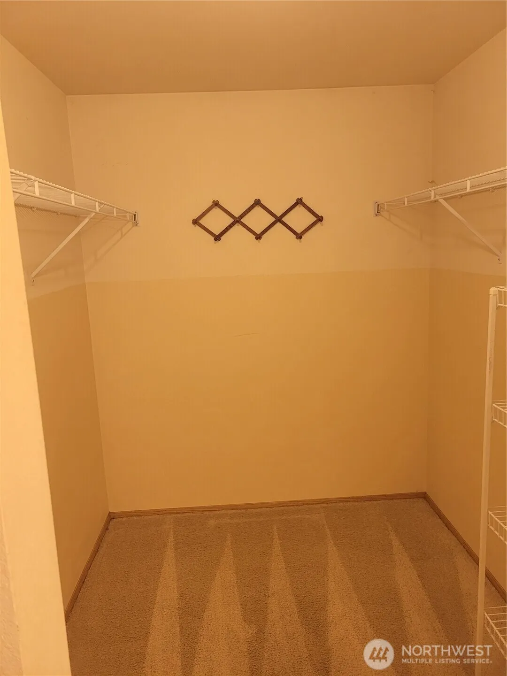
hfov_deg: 53.1
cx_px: 254
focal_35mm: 26
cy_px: 338
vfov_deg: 67.3
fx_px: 508
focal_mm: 5.4
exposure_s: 1/60
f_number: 1.8
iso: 250
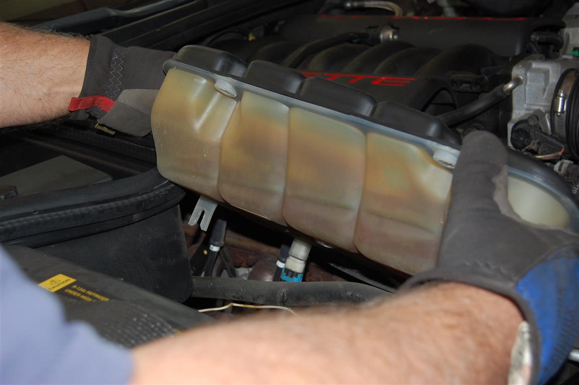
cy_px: 192
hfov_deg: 41.1
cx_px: 290
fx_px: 771
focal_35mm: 48
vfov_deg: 28.0
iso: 400
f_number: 4.5
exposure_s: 1/60
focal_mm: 32
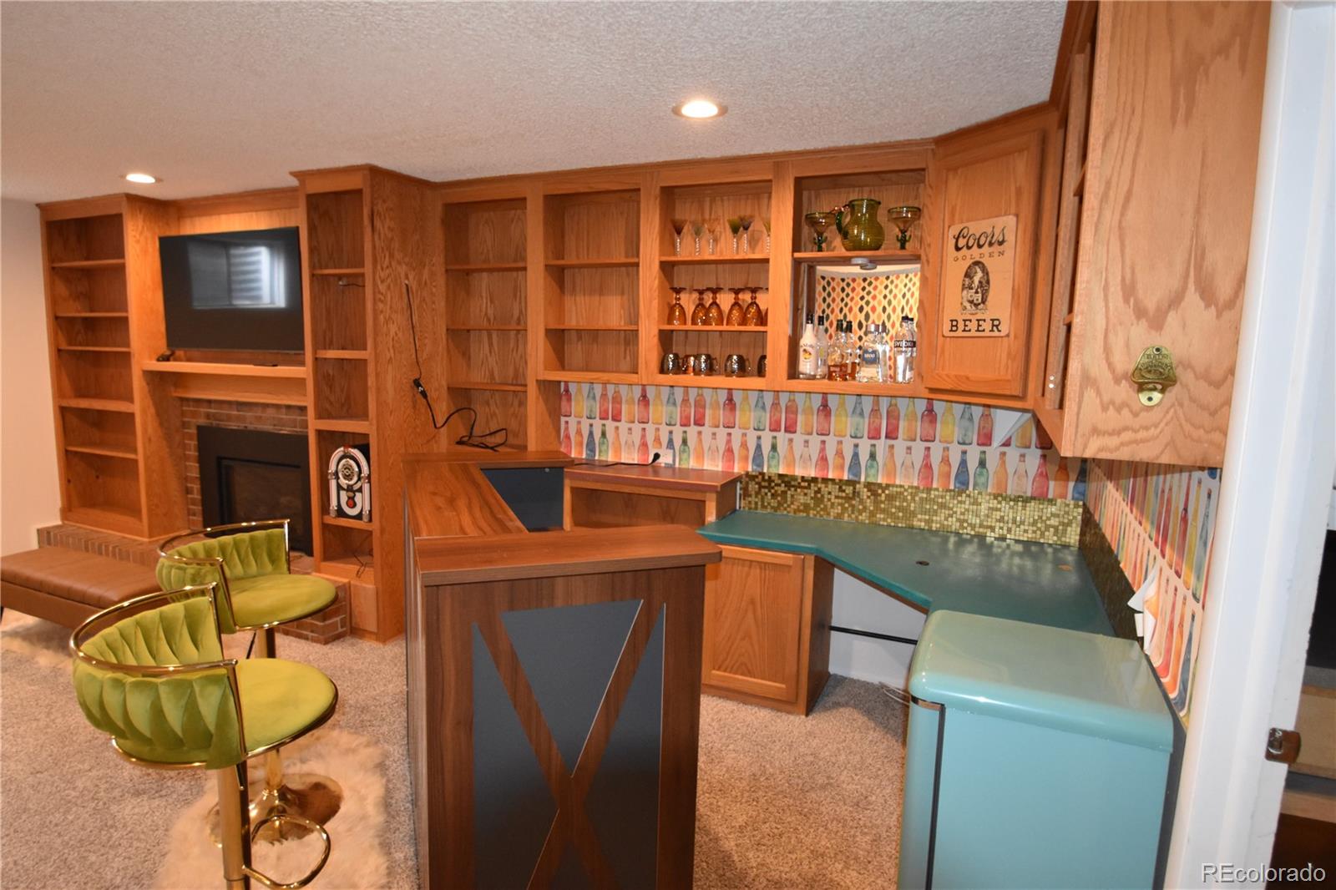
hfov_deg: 85.4
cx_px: 668
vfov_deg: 63.2
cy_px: 445
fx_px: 723
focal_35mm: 20
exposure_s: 1/60
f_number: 3.8
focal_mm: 13
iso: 2500
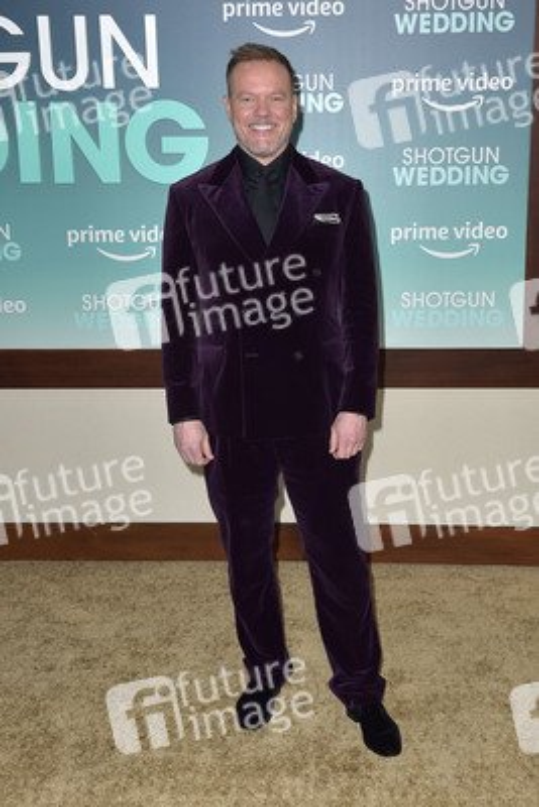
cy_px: 404
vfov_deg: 43.6
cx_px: 270
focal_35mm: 45
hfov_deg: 29.9
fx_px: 1010
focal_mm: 45
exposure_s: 1/250
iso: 400
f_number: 6.3
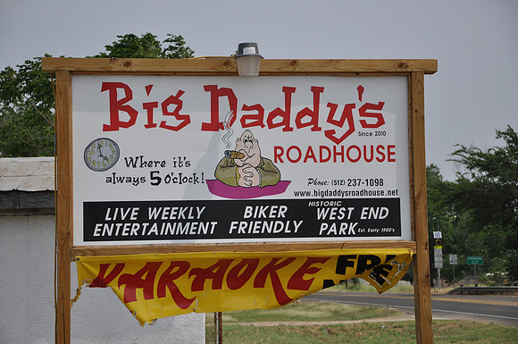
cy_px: 172
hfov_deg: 20.6
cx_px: 259
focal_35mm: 99
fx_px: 1423
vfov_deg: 13.8
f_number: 5.6
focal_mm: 66
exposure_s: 1/500
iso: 220
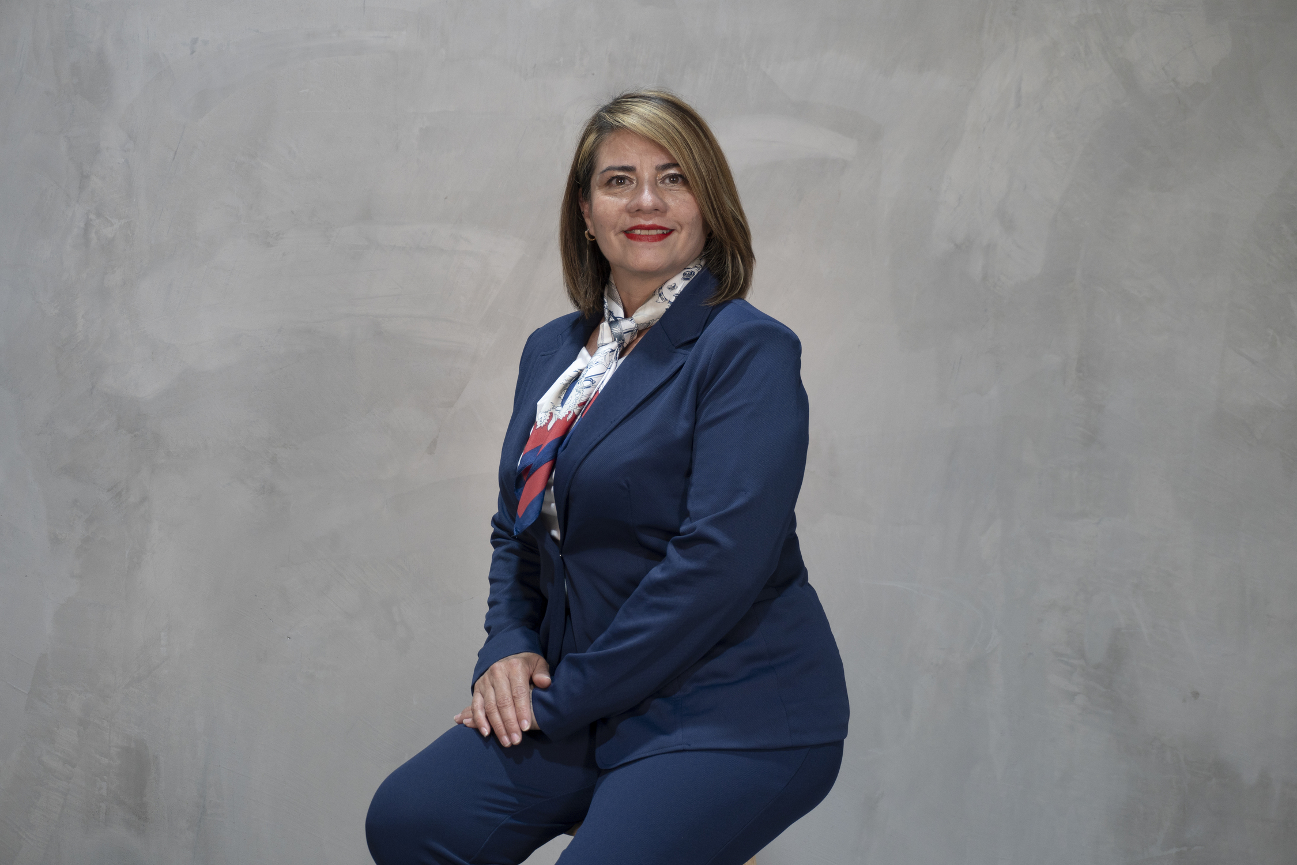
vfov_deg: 18.2
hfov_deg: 27.0
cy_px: 432
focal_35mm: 75
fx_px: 2702
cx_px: 648
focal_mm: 50
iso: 160
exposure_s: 1/40
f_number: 5.6
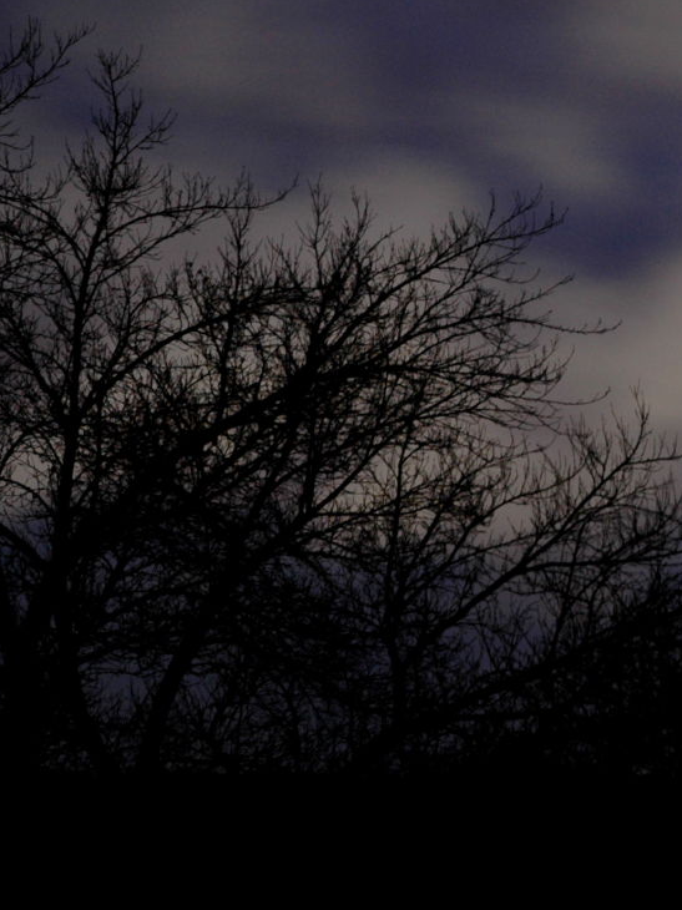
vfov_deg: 12.5
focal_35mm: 158
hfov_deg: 9.2
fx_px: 4153
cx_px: 958
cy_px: 261
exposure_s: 4
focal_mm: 50
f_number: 4.5
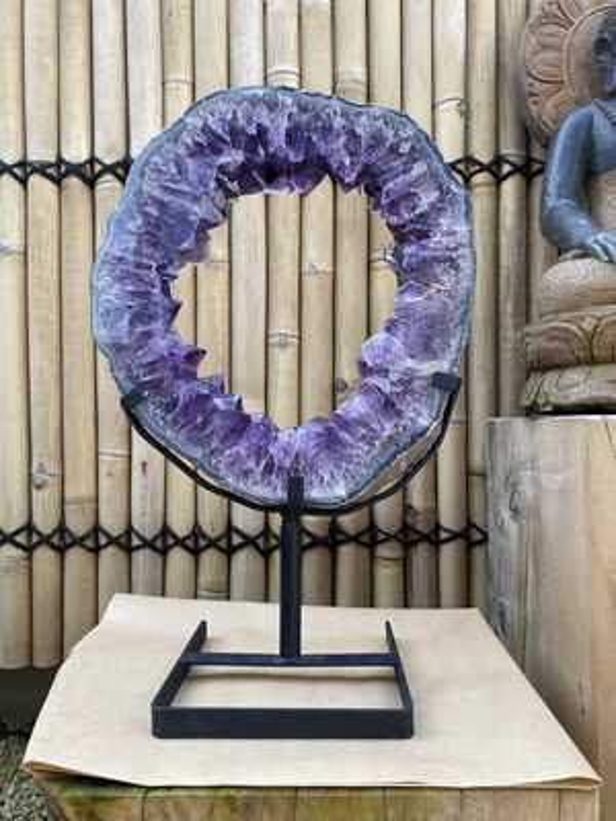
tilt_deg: -0.5
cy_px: 410
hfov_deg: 53.1
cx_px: 308
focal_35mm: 26
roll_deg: +0.4
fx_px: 617
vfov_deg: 67.3
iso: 32
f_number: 1.8
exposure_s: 1/129
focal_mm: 4.25
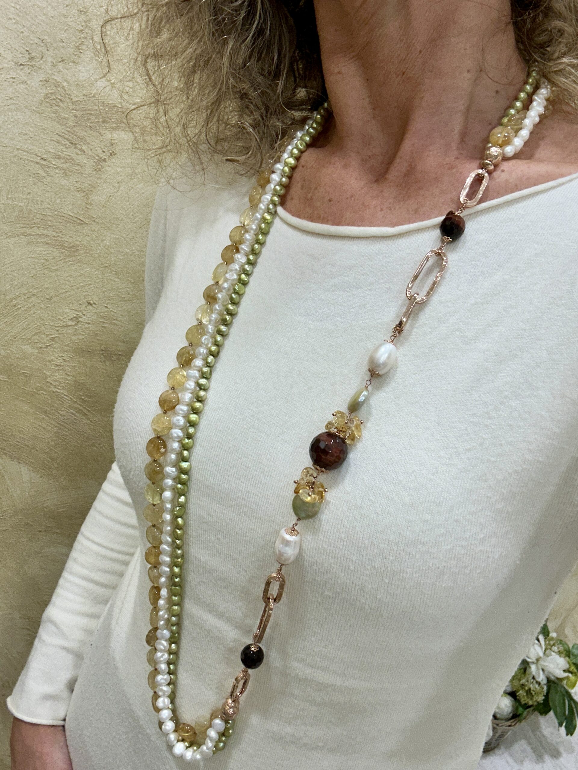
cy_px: 385
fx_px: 668
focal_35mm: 30
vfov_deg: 60.0
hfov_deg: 46.8
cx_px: 289
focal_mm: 2.69
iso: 40
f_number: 1.9
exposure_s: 1/100
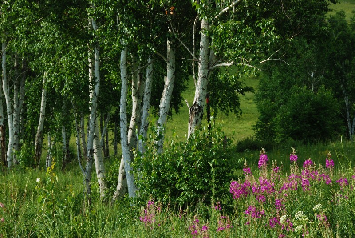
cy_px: 119
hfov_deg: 17.0
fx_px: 1185
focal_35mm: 120
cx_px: 178
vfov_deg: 11.5
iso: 200
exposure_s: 1/100
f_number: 16
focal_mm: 80
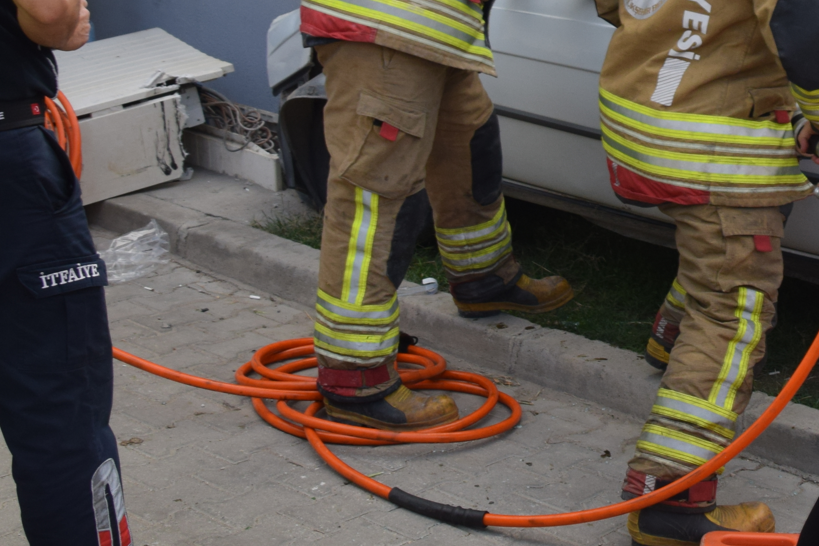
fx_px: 1570
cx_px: 829
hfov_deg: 27.5
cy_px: 107
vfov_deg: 19.5
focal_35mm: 69
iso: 400
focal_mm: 18
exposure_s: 1/200
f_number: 7.1
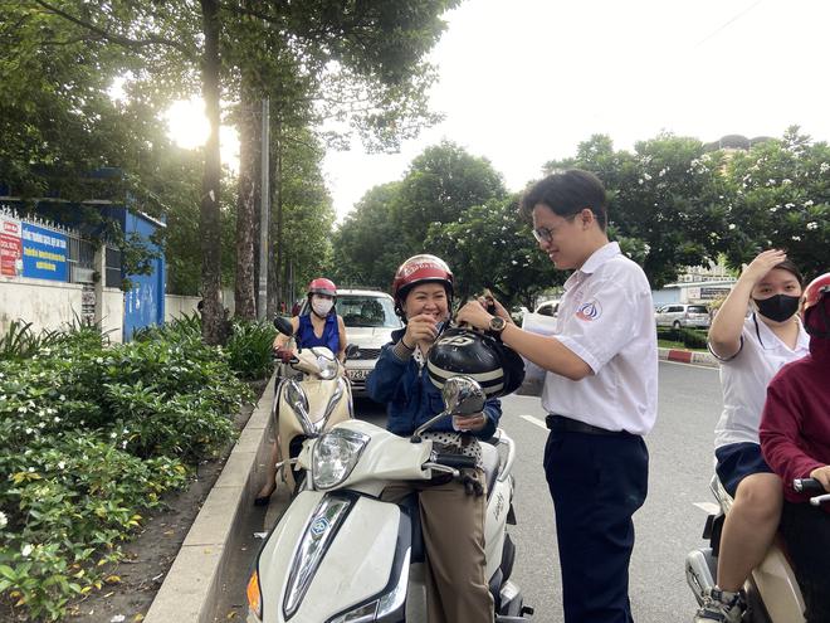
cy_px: 312
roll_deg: -1.5
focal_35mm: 26
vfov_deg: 53.1
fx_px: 623
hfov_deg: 67.3
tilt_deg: -0.9
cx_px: 415
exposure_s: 1/249
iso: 32
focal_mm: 4.25
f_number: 1.8
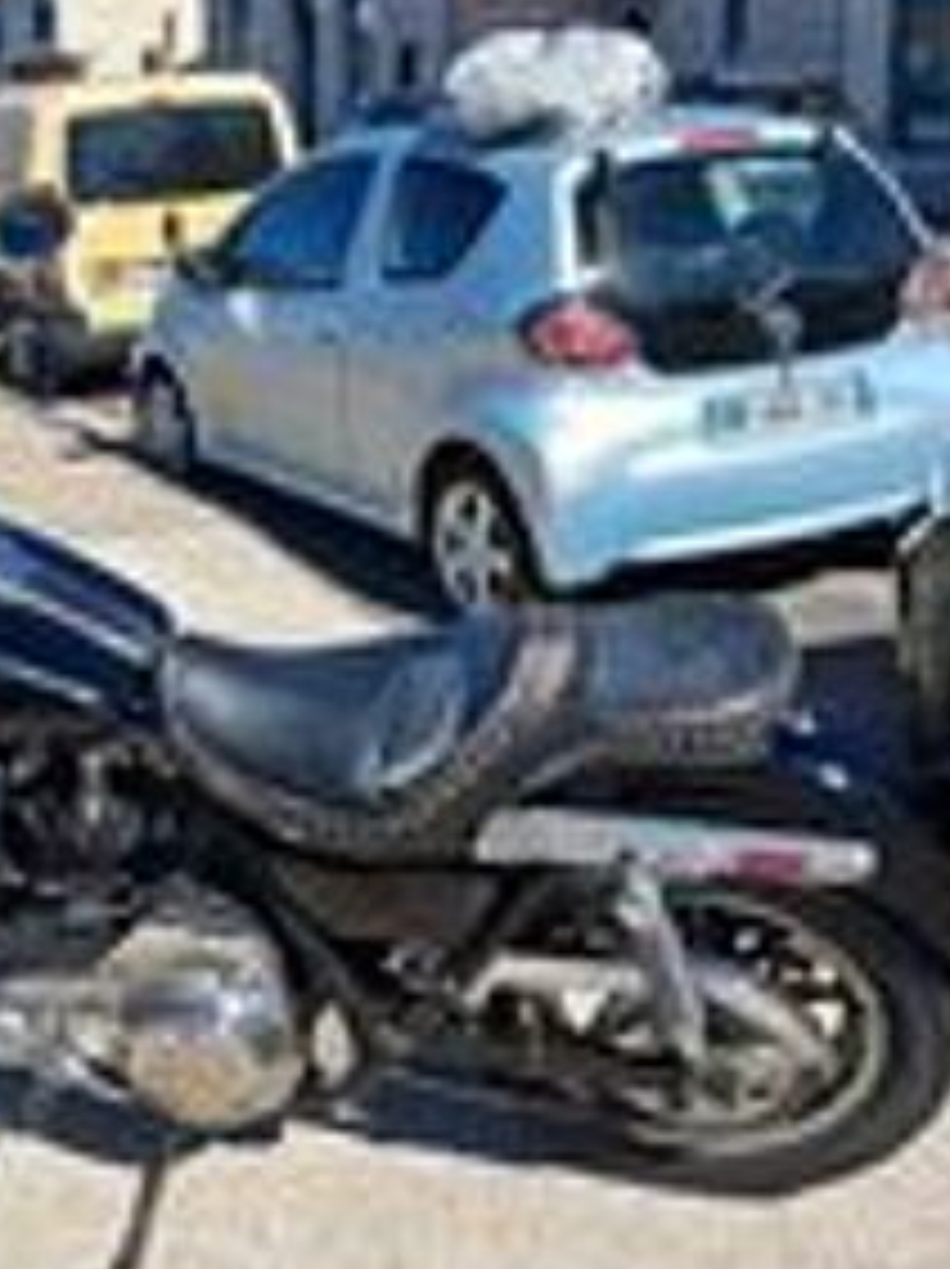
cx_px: 153
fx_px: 1686
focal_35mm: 46
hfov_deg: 30.5
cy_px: 549
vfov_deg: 41.2
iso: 25
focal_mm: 4
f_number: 1.8
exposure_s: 1/772
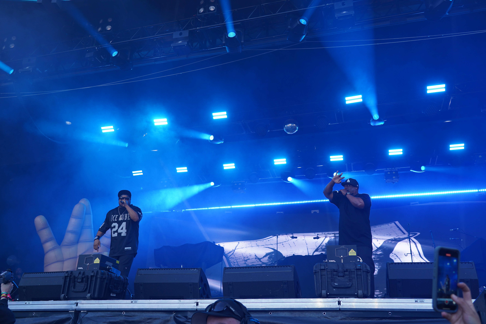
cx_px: 243
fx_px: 405
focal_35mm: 30
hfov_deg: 61.9
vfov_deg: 43.6
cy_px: 162
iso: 160
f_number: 5.6
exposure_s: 1/160
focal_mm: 30
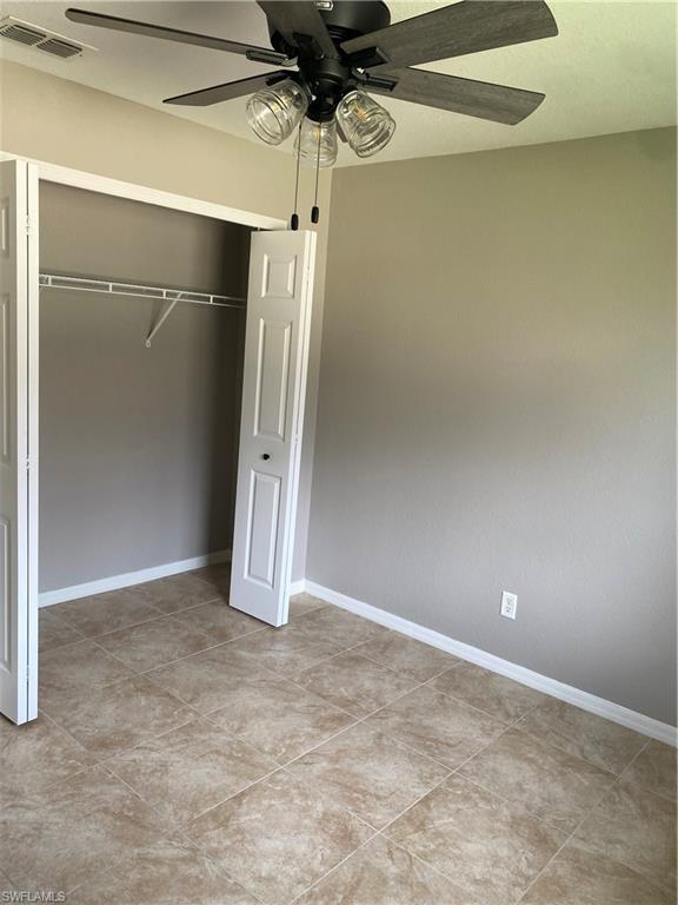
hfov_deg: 53.1
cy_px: 452
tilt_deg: -10.7
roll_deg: -2.3
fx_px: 679
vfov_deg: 67.3
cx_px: 339
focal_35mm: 26
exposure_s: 1/121
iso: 80
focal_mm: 4.25
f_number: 1.8
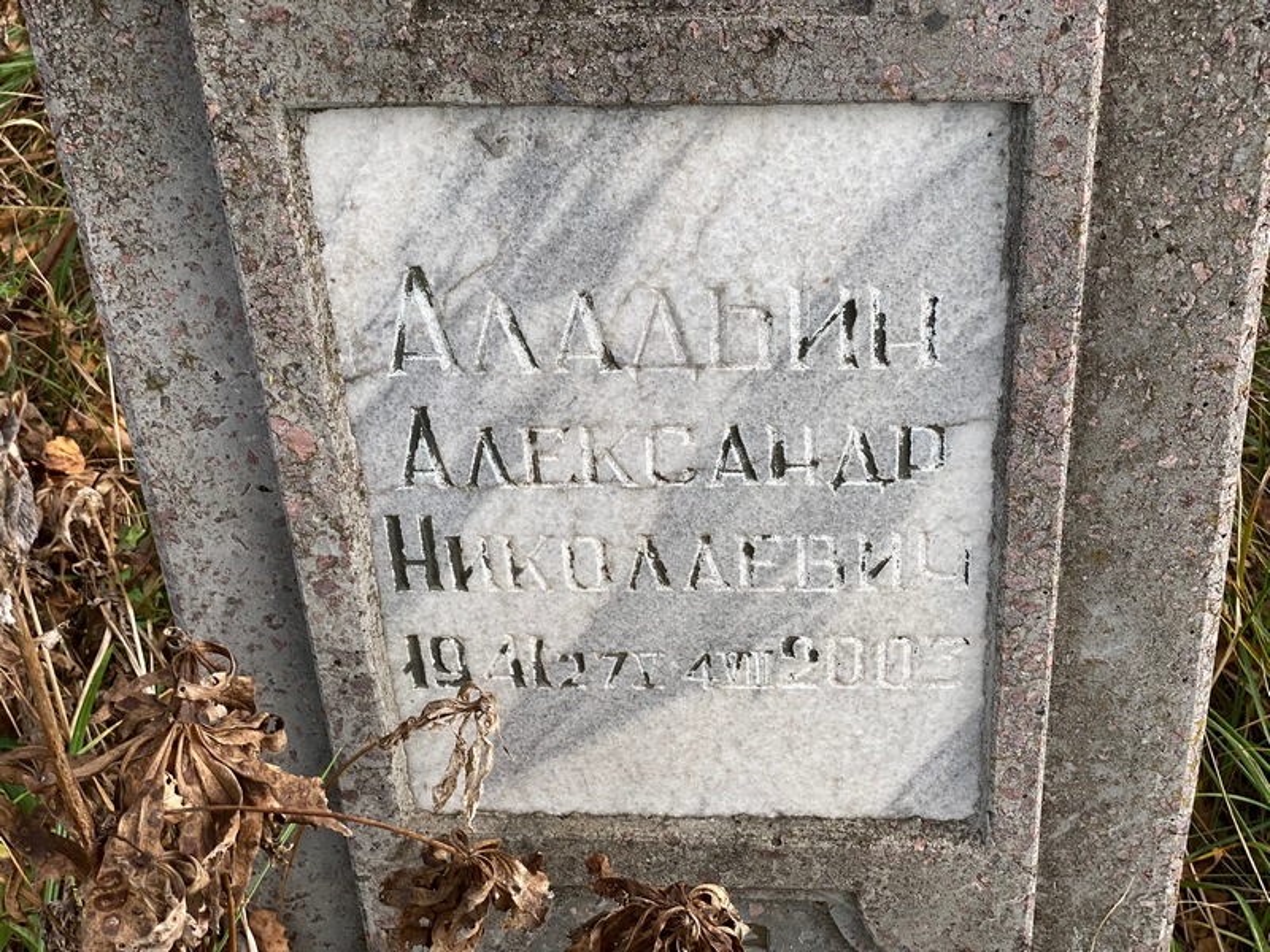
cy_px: 476
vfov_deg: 28.0
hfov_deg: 36.8
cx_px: 635
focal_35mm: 52
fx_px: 1908
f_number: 2
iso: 20
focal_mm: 6
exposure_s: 1/122
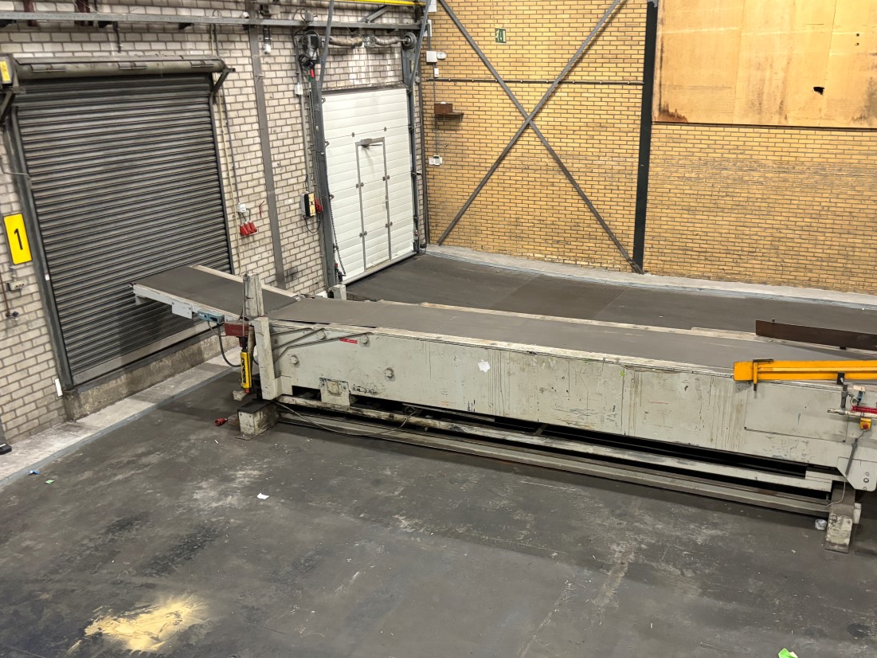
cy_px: 401
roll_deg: +0.6
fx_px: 861
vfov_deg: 41.6
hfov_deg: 53.7
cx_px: 511
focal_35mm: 34
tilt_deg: -21.3
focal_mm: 5.96
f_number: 1.6
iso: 400
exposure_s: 1/33
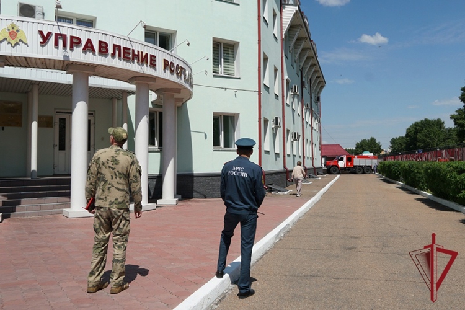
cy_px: 155
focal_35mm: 27
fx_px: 349
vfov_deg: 47.9
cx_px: 232
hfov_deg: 67.4
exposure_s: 1/400
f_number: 9
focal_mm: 18
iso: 100
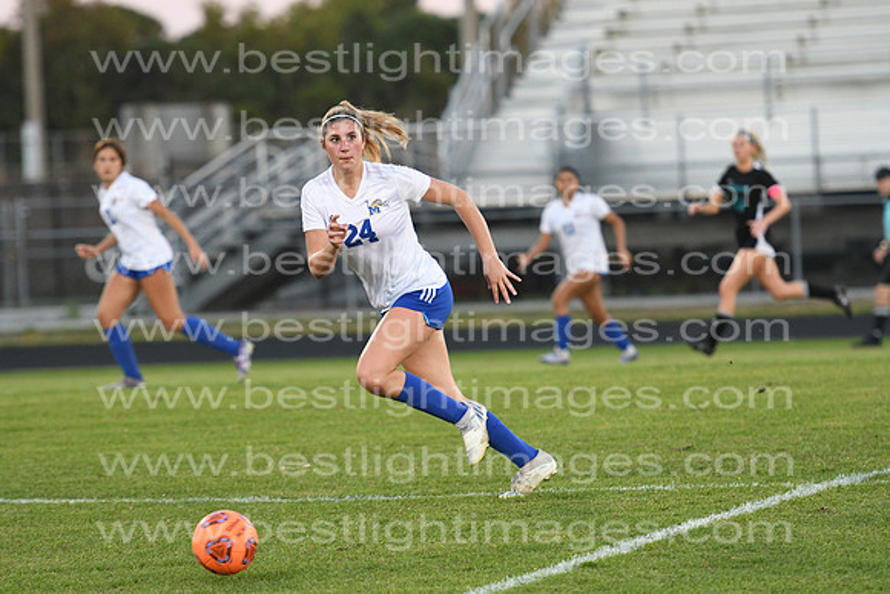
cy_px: 297
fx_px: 6491
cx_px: 445
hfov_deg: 7.8
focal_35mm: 262
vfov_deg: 5.2
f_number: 2.8
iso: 1400
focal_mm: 175
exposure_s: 1/800
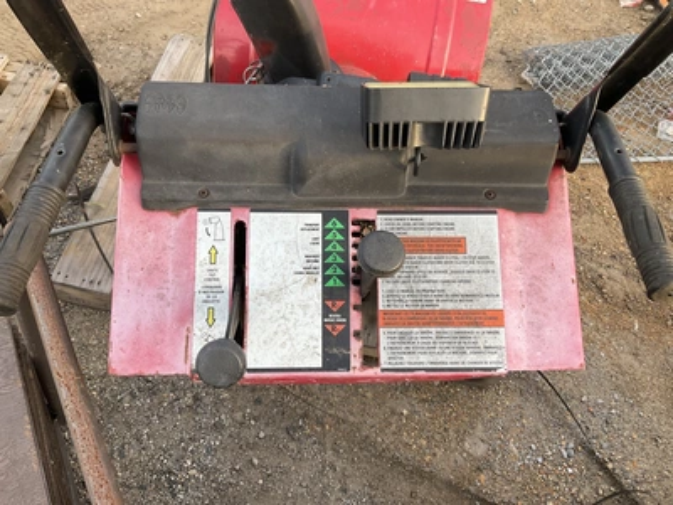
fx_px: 564
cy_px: 252
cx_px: 336
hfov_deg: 61.7
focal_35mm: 29
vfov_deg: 48.2
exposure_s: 1/122
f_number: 1.8
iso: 25
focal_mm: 3
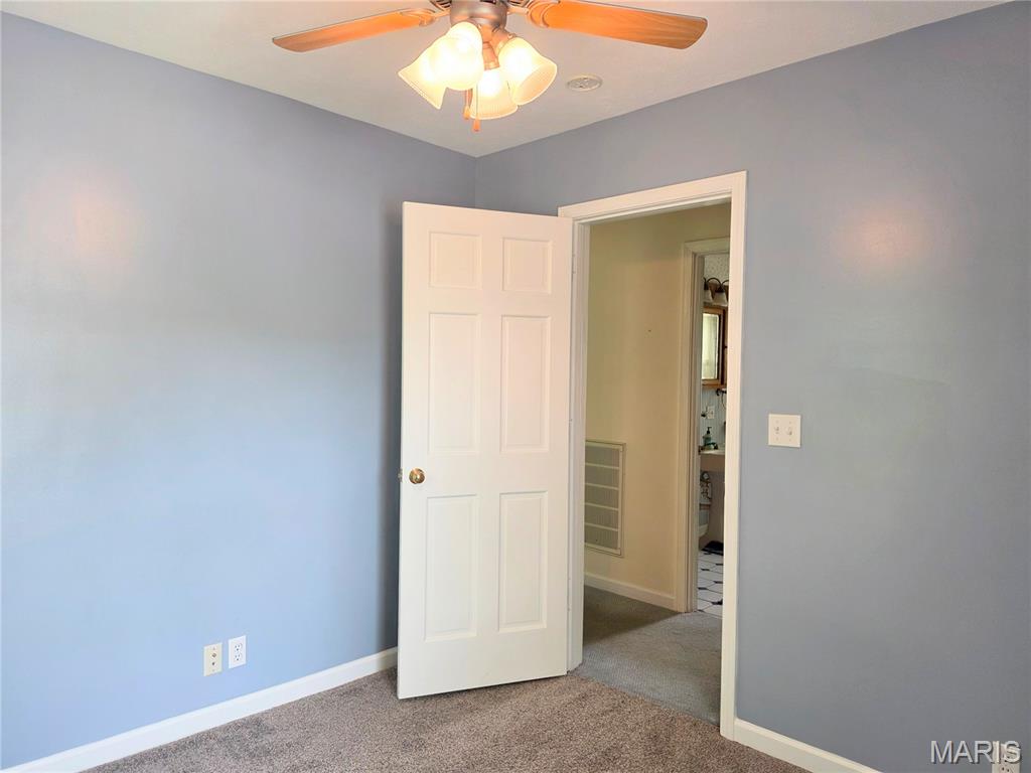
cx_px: 516
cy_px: 386
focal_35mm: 23
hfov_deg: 73.9
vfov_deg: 58.9
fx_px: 685
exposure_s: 1/120
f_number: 1.4
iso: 125
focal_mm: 6.5
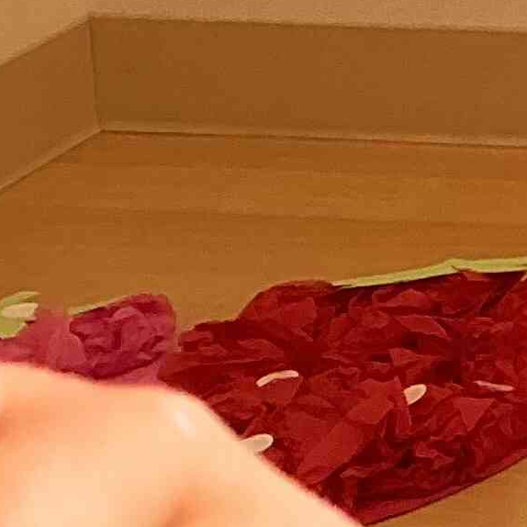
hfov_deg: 7.9
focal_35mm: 180
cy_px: -491
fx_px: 3100
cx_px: 1753
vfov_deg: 9.2
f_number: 1.8
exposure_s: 1/159
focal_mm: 3
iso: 25
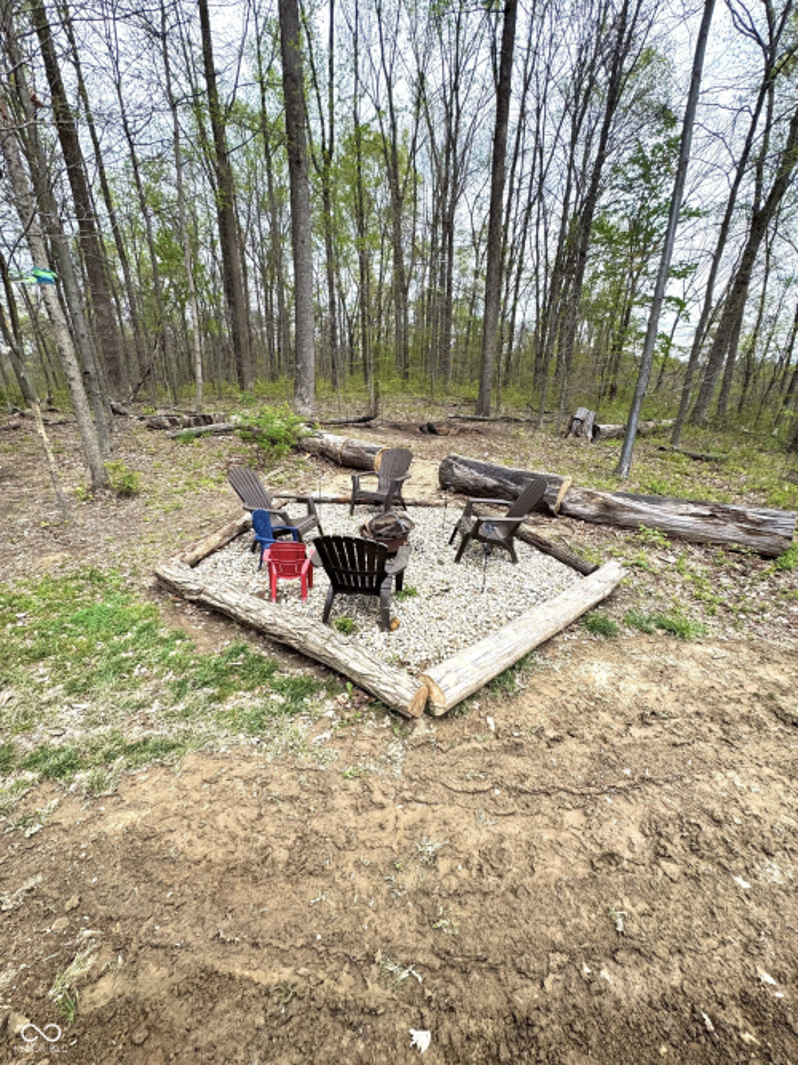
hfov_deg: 85.7
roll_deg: -0.8
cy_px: 532
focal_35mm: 14
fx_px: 430
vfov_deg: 102.1
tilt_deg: -22.2
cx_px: 399
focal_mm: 2.22
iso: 40
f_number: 2.2
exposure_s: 1/416
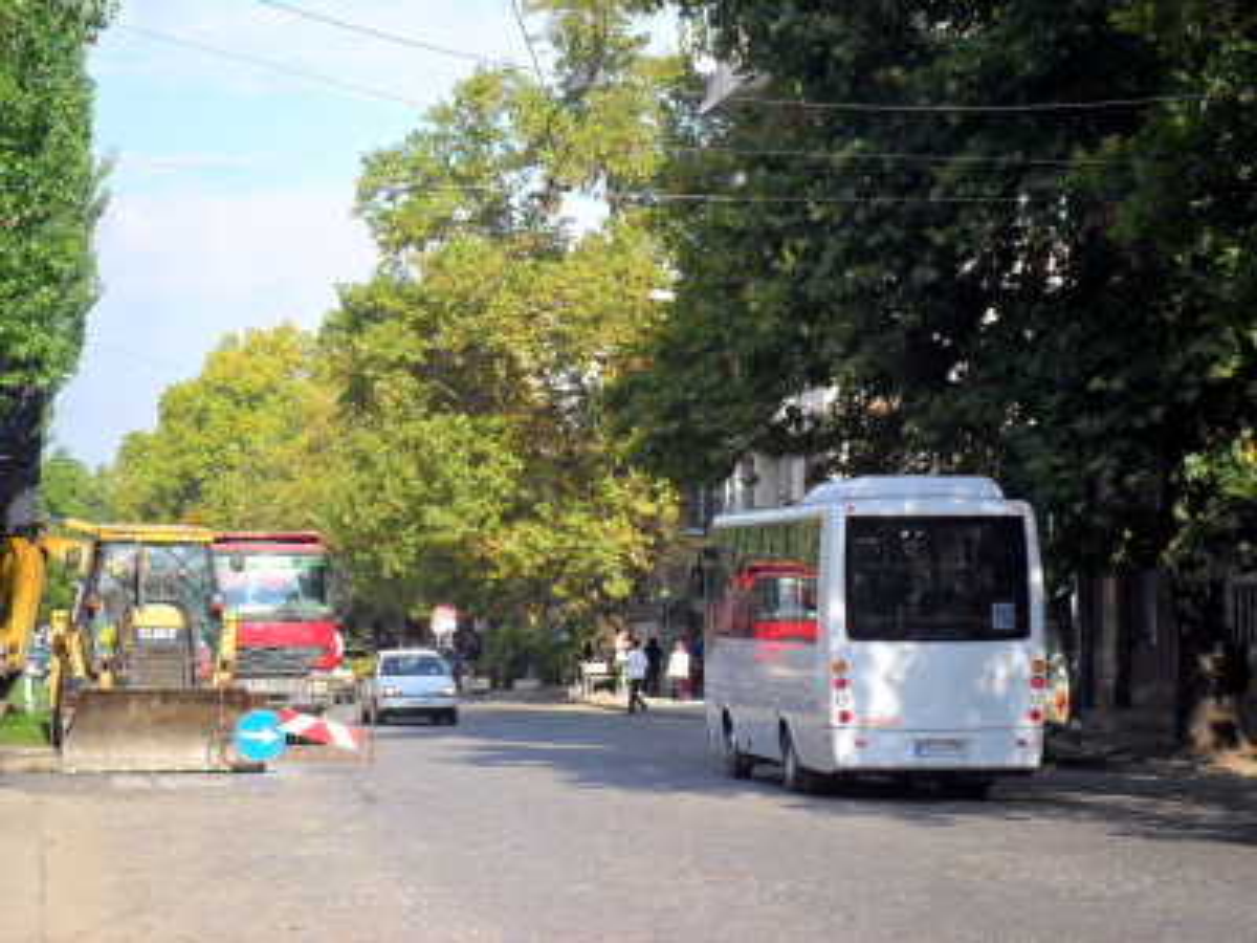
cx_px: 628
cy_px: 472
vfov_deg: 13.7
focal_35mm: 108
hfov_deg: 18.2
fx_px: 3922
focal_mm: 19.6
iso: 100
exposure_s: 1/250
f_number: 5
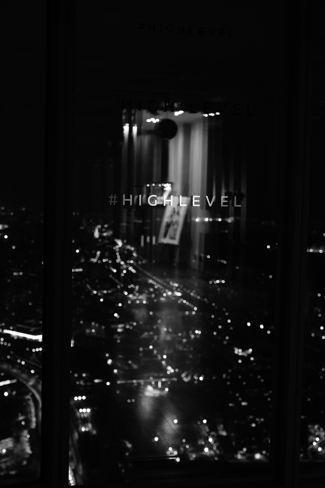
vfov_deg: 36.3
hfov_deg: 24.6
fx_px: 746
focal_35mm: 55
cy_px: 244
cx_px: 162
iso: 5000
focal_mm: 55
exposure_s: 1/100
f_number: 3.5
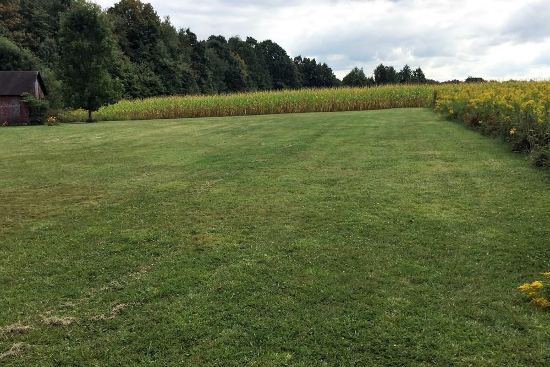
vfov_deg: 40.0
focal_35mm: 33
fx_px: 504
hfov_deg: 57.2
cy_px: 170
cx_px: 279
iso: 25
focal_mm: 3.3
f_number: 2.4
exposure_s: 1/849
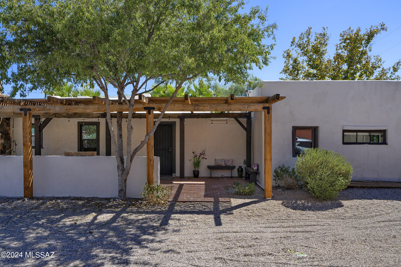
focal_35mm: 24
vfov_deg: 53.1
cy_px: 134
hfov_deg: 73.8
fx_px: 267
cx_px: 200
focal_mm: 24
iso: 100
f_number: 9
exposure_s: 1/160
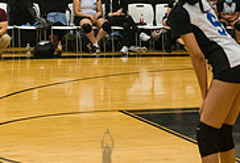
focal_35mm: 157
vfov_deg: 8.8
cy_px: 14
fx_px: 1054
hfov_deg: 12.9
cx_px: 223
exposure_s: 1/250
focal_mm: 35
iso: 4000
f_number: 2.8
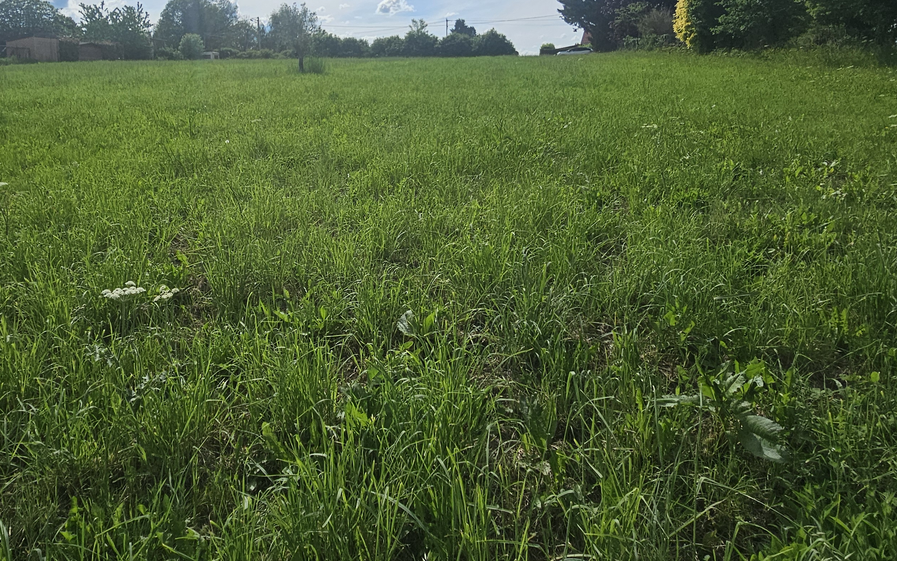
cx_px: 382
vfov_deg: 53.1
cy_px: 154
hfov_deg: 79.1
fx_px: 538
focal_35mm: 22
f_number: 2.2
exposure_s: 1/5172
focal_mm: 2.2
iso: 50
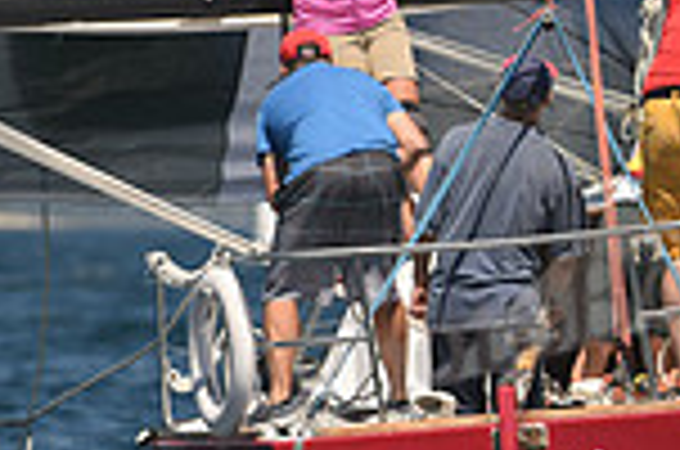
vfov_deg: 0.9
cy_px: 11
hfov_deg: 1.3
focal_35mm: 1541
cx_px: 1153
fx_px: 29046
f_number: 5.6
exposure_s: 1/1000
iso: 250
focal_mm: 400
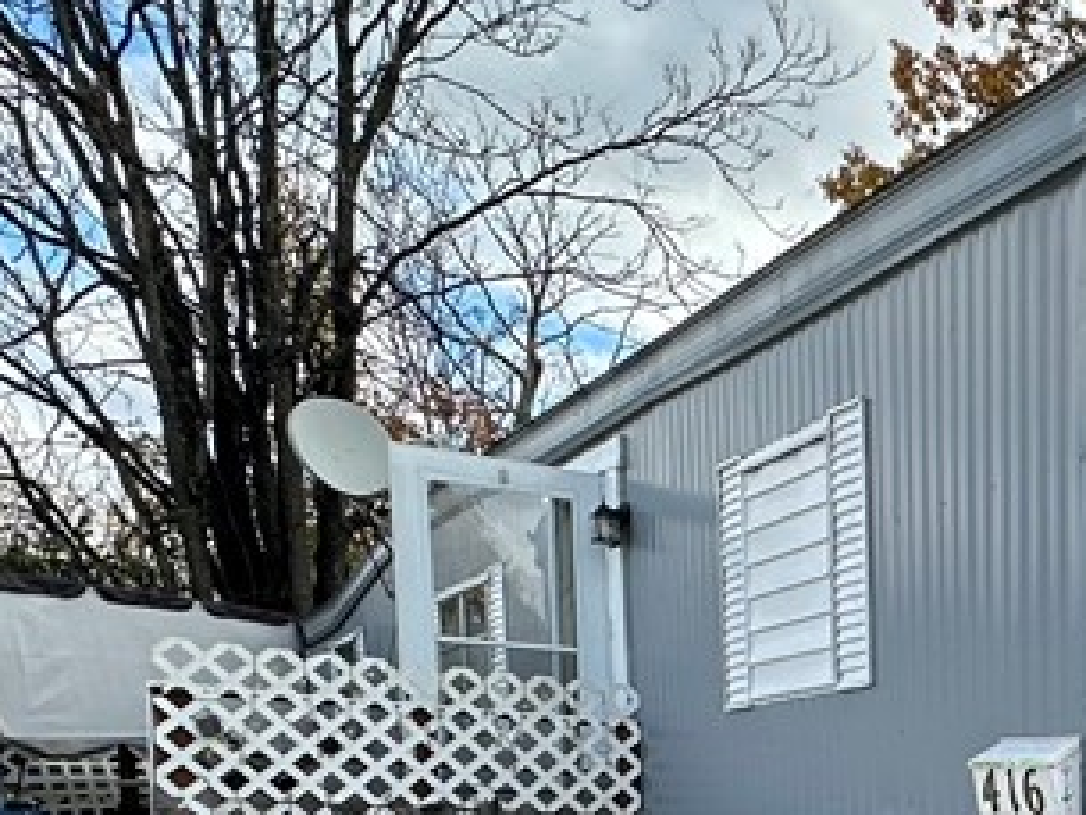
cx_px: 1474
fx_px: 1475
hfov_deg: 30.2
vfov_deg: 27.2
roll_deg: -0.3
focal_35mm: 47
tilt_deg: -5.8
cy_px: 986
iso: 40
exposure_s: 1/421
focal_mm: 2.22
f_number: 2.2
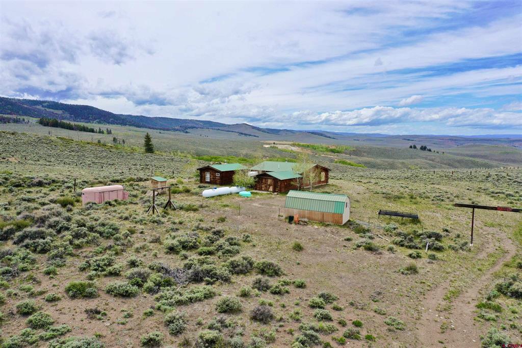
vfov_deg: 46.4
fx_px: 406
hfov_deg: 65.5
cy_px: 174
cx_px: 261
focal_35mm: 28
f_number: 4.5
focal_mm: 10.26
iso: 100
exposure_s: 1/200
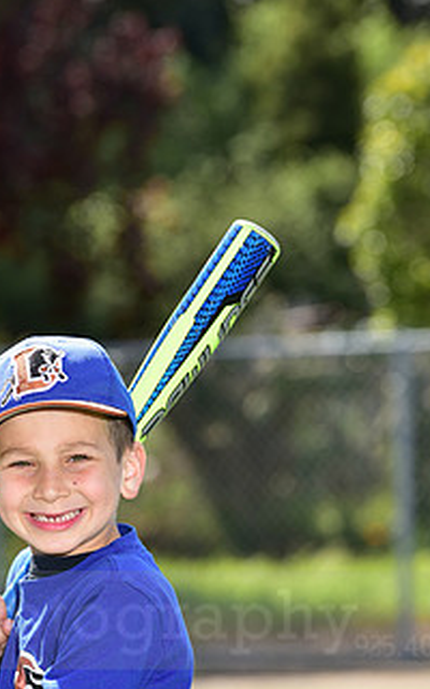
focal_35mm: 305
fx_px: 5719
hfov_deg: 4.3
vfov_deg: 6.9
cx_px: 74
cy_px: 601
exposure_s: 1/250
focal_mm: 165
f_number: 5.6
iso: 100
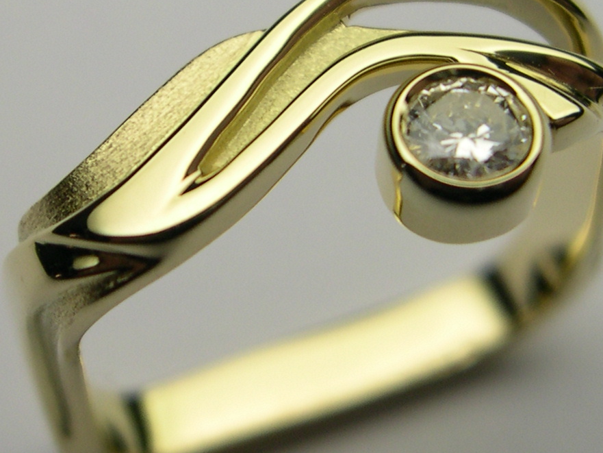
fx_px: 1707
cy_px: 166
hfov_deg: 20.0
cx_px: 252
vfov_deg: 15.1
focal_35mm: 98
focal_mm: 8
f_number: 2.8
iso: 100
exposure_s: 1/306
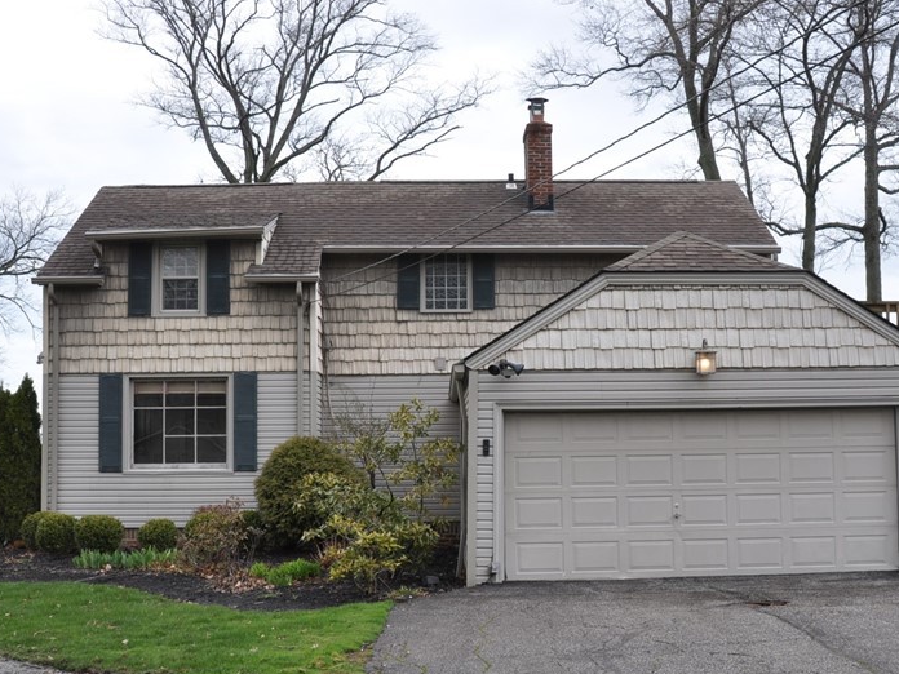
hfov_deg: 42.1
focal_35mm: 45
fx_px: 1169
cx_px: 479
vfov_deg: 32.1
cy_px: 382
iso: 200
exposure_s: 1/250
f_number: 8
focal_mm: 20
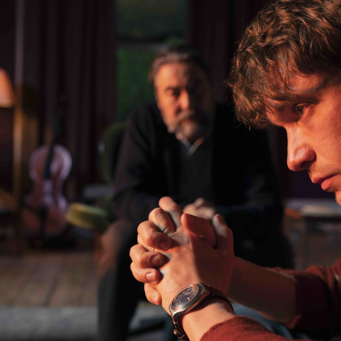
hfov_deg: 34.6
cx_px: 197
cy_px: 184
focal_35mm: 49
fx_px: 546
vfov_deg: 34.7
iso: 1600
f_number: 3.2
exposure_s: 1/160
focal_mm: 35
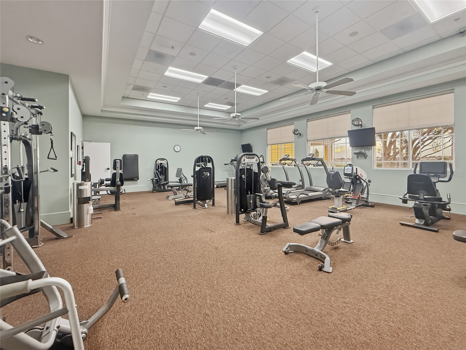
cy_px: 175
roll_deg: -1.4
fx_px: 188
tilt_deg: -2.7
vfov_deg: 85.7
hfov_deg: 102.1
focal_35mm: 14
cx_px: 233
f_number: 2.2
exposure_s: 1/60
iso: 400
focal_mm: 2.2
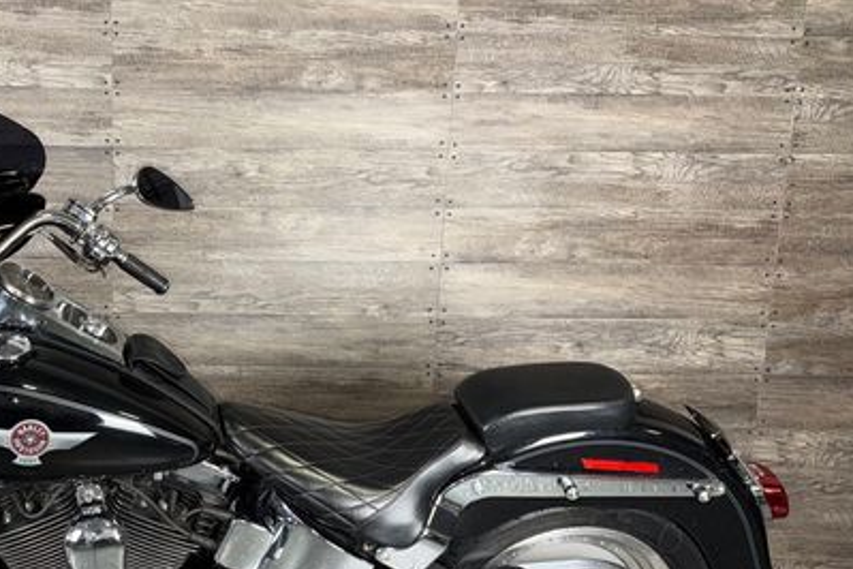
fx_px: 948
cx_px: 190
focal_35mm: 40
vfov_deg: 33.3
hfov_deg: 46.3
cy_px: 338
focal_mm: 6.76
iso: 80
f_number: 1.78
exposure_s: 1/26
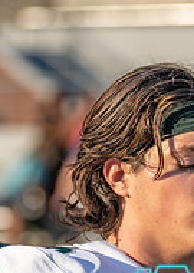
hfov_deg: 4.0
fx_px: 2771
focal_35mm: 358
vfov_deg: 5.6
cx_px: 167
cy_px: 303
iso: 100
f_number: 2.8
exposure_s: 1/1600
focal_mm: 103
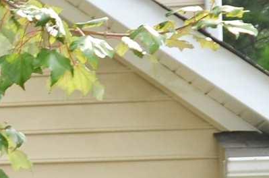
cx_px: -724
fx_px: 1379
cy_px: 264
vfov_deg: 7.3
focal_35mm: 185
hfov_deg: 8.1
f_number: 6.3
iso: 100
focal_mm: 16
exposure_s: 1/160
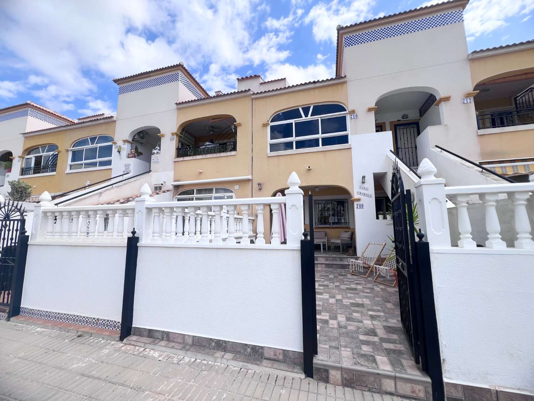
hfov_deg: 106.2
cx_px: 267
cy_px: 200
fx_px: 201
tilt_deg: +7.1
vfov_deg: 89.9
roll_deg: +0.7
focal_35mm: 13
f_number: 1.8
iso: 32
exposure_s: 1/1575
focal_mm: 1.57
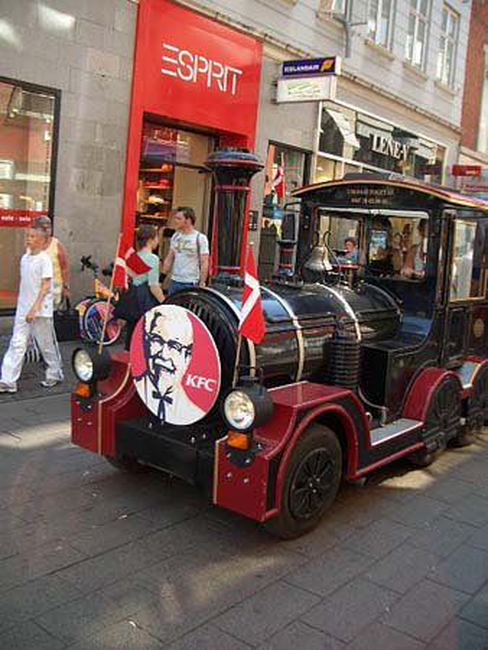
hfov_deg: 40.7
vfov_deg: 52.6
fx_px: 657
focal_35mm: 35
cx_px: 244
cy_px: 325
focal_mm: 5.8
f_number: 2.6
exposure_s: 1/160
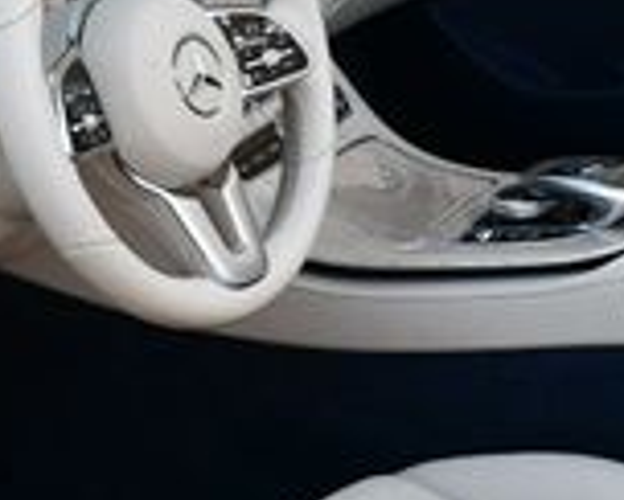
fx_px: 2626
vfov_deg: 10.9
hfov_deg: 13.5
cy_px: 377
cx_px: 472
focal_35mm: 142
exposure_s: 1/250
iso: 400
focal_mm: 18
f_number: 5.6
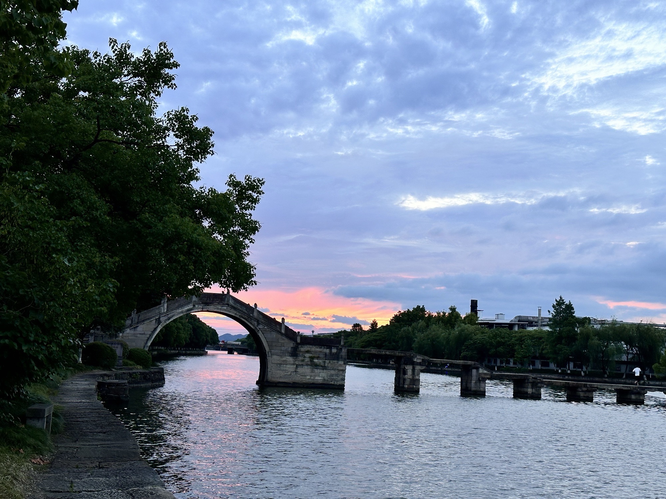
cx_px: 333
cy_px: 250
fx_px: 924
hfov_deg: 39.7
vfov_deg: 30.3
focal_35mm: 48
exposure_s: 1/121
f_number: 1.78
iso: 80
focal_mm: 6.86
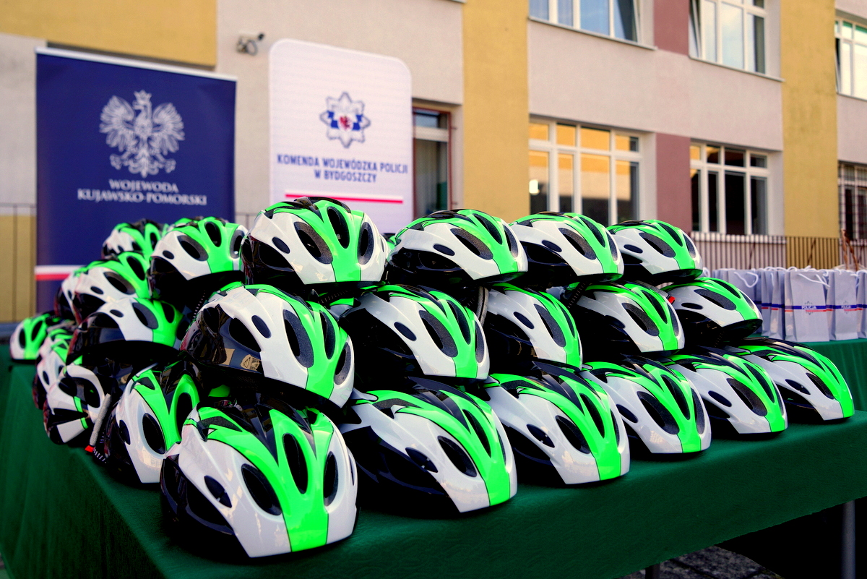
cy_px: 290
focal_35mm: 26
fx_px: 626
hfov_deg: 69.4
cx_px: 434
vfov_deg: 49.6
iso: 80
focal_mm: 26
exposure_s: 1/320
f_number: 4
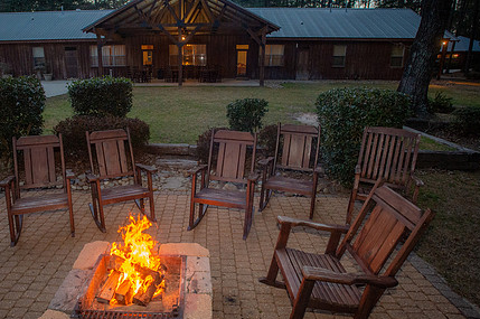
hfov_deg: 72.6
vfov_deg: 53.0
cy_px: 153
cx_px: 181
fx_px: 320
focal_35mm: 24
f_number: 4.5
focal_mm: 17
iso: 4000
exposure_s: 1/200
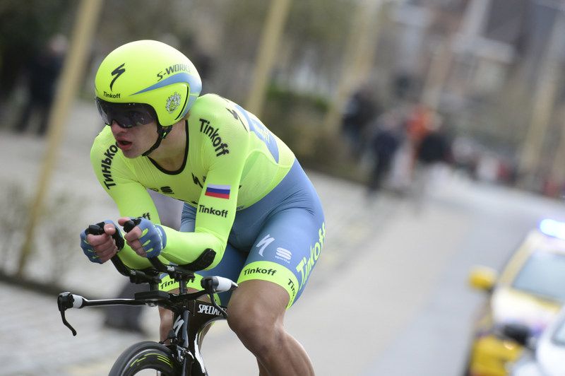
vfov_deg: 3.4
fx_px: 6272
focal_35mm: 400
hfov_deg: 5.2
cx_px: 282
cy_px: 188
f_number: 8
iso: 1000
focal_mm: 400
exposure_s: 1/1000
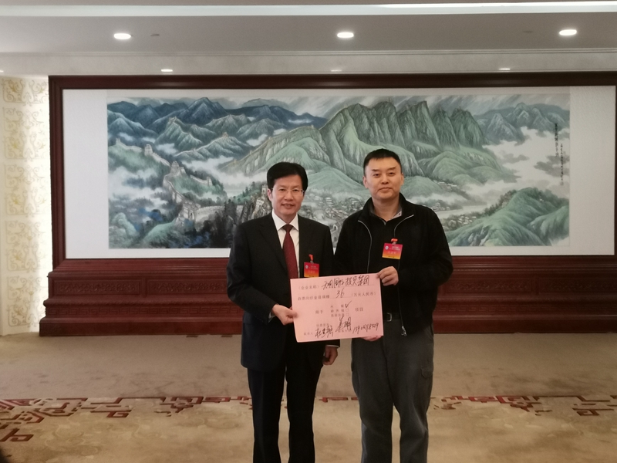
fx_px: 820
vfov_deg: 31.5
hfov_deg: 41.2
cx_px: 308
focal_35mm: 46
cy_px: 232
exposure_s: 1/100
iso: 320
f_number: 1.8
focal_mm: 3.95
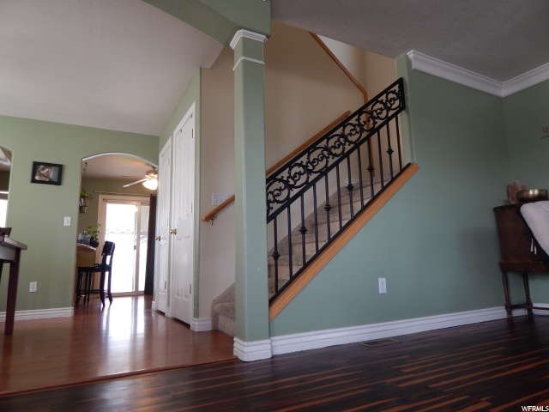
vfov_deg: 58.9
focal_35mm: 23
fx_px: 365
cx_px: 274
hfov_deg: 73.9
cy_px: 206
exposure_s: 1/30
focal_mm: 4
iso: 125
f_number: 3
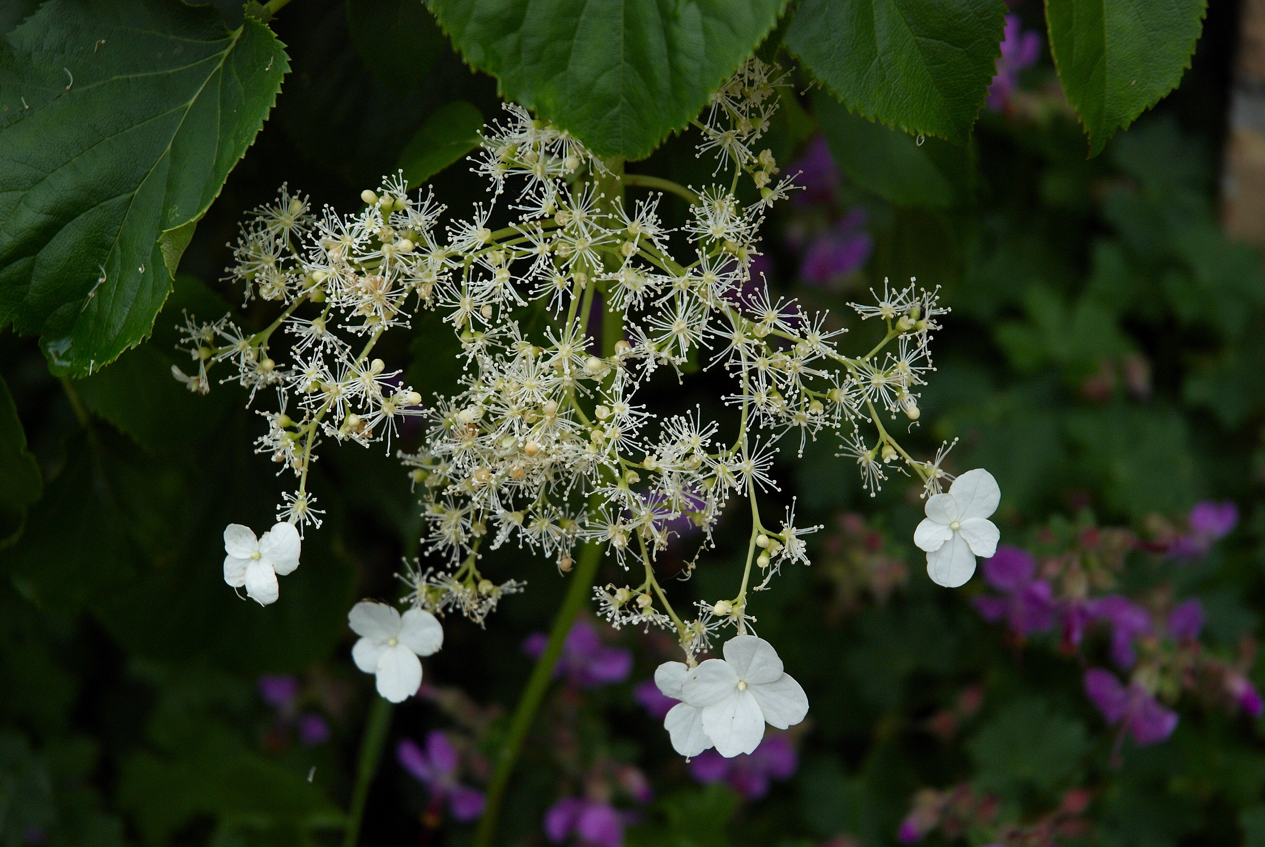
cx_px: 632
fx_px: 3272
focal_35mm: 93
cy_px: 424
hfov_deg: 21.9
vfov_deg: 14.7
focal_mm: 62
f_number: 6.7
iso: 400
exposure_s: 1/750
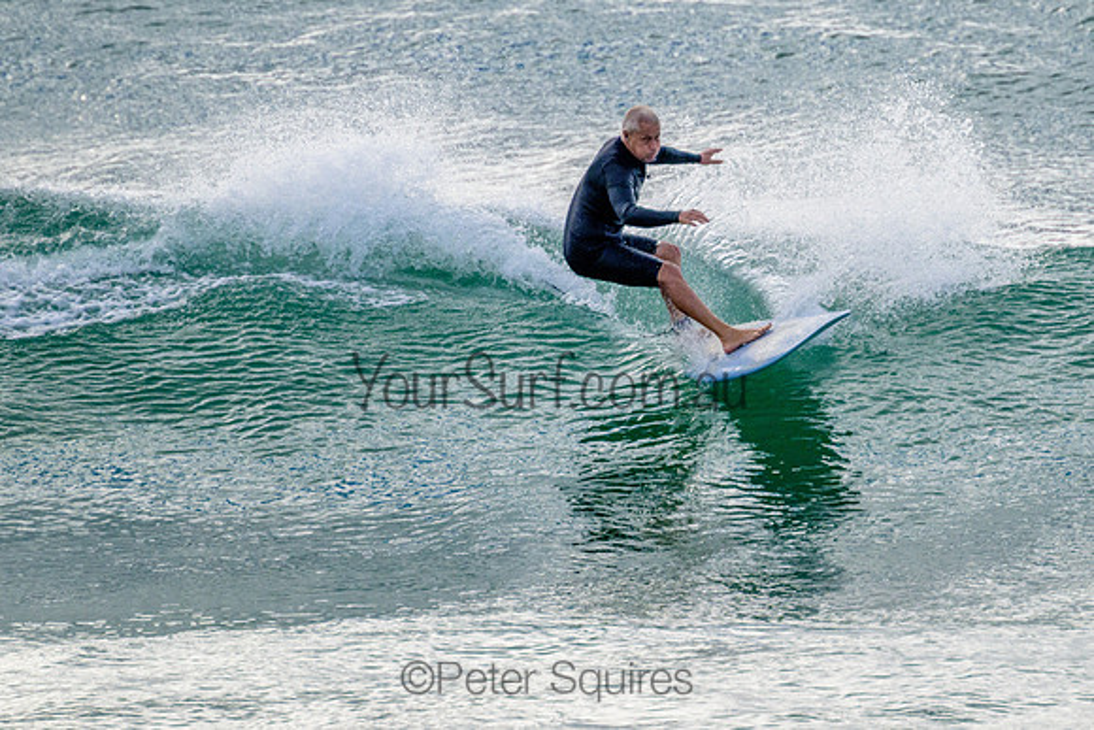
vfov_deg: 1.3
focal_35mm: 1095
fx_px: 33275
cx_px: 719
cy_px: 267
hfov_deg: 1.9
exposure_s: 1/2000
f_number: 11
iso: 1000
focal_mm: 800
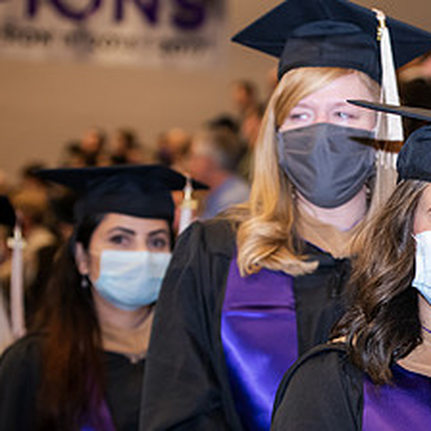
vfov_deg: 11.3
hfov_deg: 11.1
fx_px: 2169
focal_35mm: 154
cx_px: 539
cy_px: 342
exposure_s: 1/200
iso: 2000
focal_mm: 70
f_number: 4
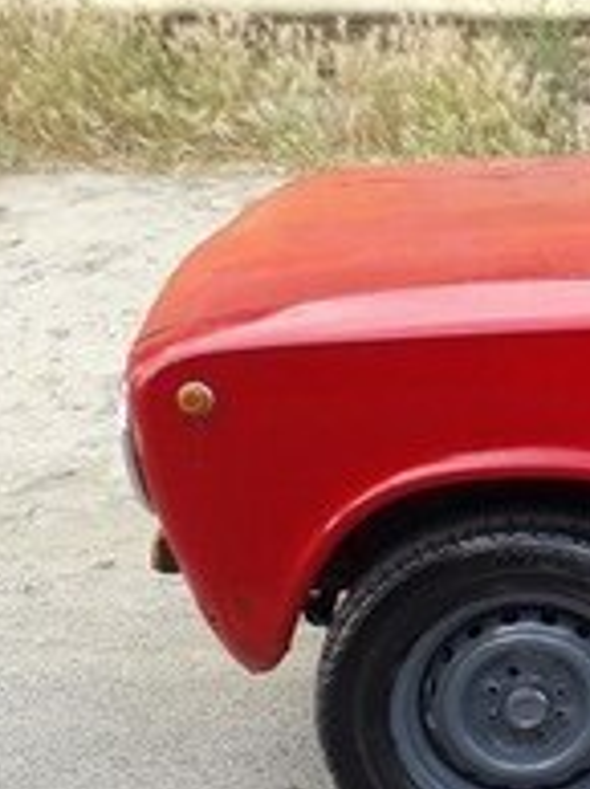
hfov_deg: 13.4
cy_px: 498
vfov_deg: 21.3
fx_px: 2095
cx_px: 1229
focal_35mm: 92
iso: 40
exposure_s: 1/192
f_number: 1.9
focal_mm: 3.6
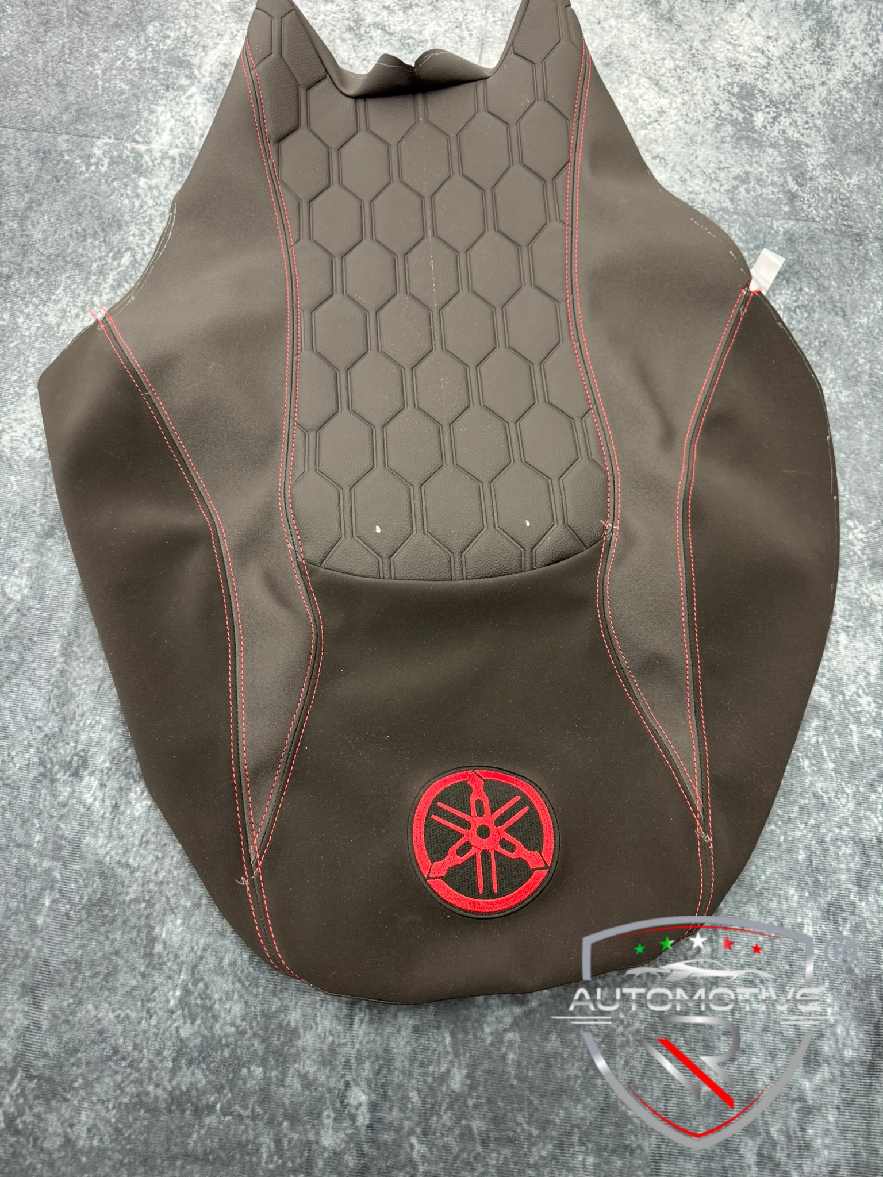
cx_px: 442
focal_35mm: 24
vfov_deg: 71.6
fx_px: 816
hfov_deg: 56.8
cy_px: 588
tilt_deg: -67.7
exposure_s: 1/50
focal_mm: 6.76
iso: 250
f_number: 1.78
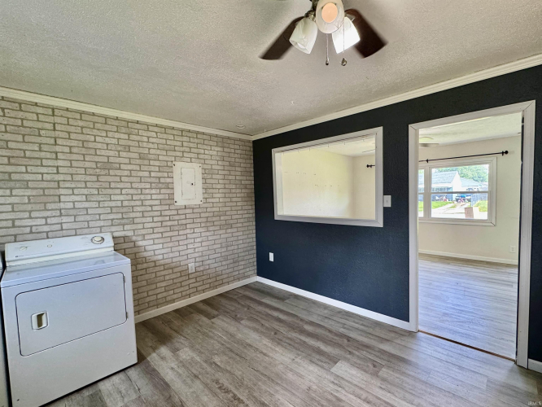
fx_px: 219
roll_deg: +1.0
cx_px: 271
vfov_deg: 85.7
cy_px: 204
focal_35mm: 14
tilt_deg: -3.7
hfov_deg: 102.0
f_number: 2.2
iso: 200
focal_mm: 2.22
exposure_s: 1/120
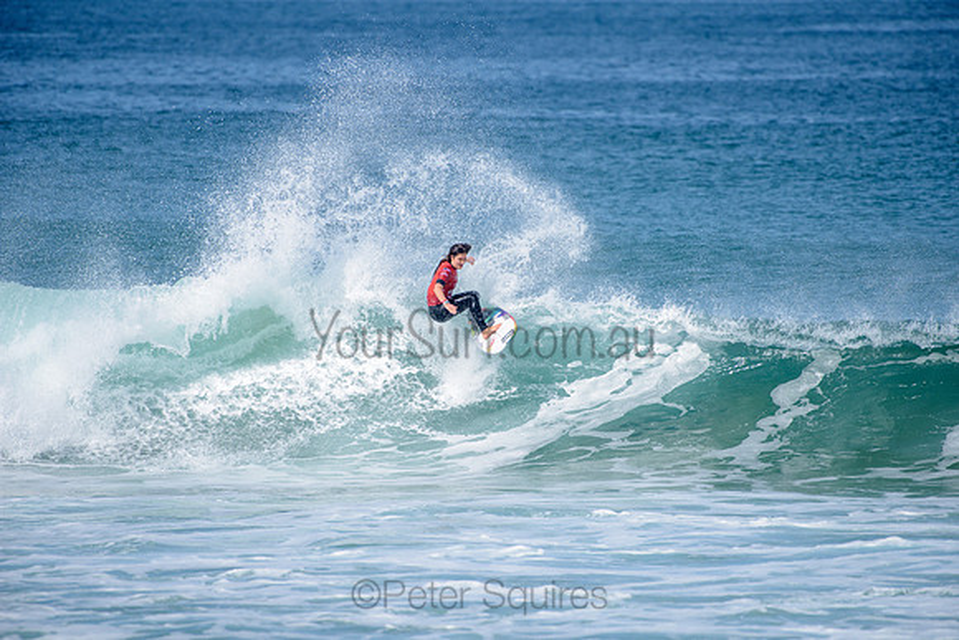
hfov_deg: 4.1
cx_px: 480
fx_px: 13322
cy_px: 320
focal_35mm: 500
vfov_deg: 2.8
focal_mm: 500
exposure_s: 1/2500
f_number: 6.3
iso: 250
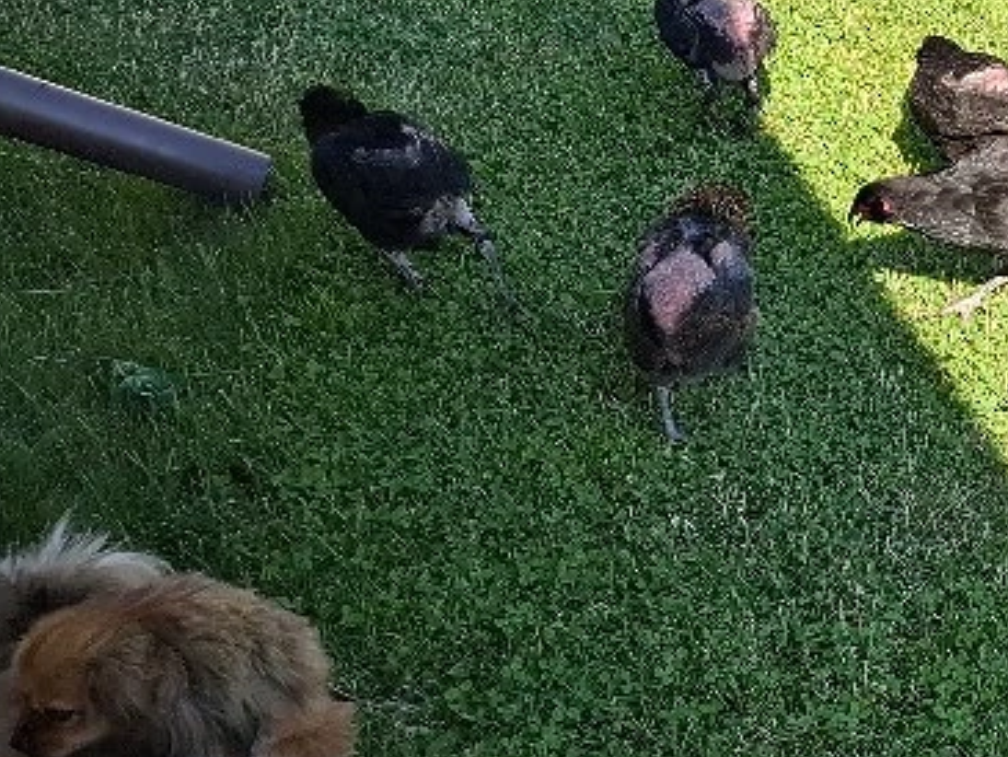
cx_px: 1124
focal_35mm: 63
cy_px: 276
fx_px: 1835
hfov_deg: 27.9
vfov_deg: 23.2
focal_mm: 5.54
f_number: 1.8
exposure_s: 1/1250
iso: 50
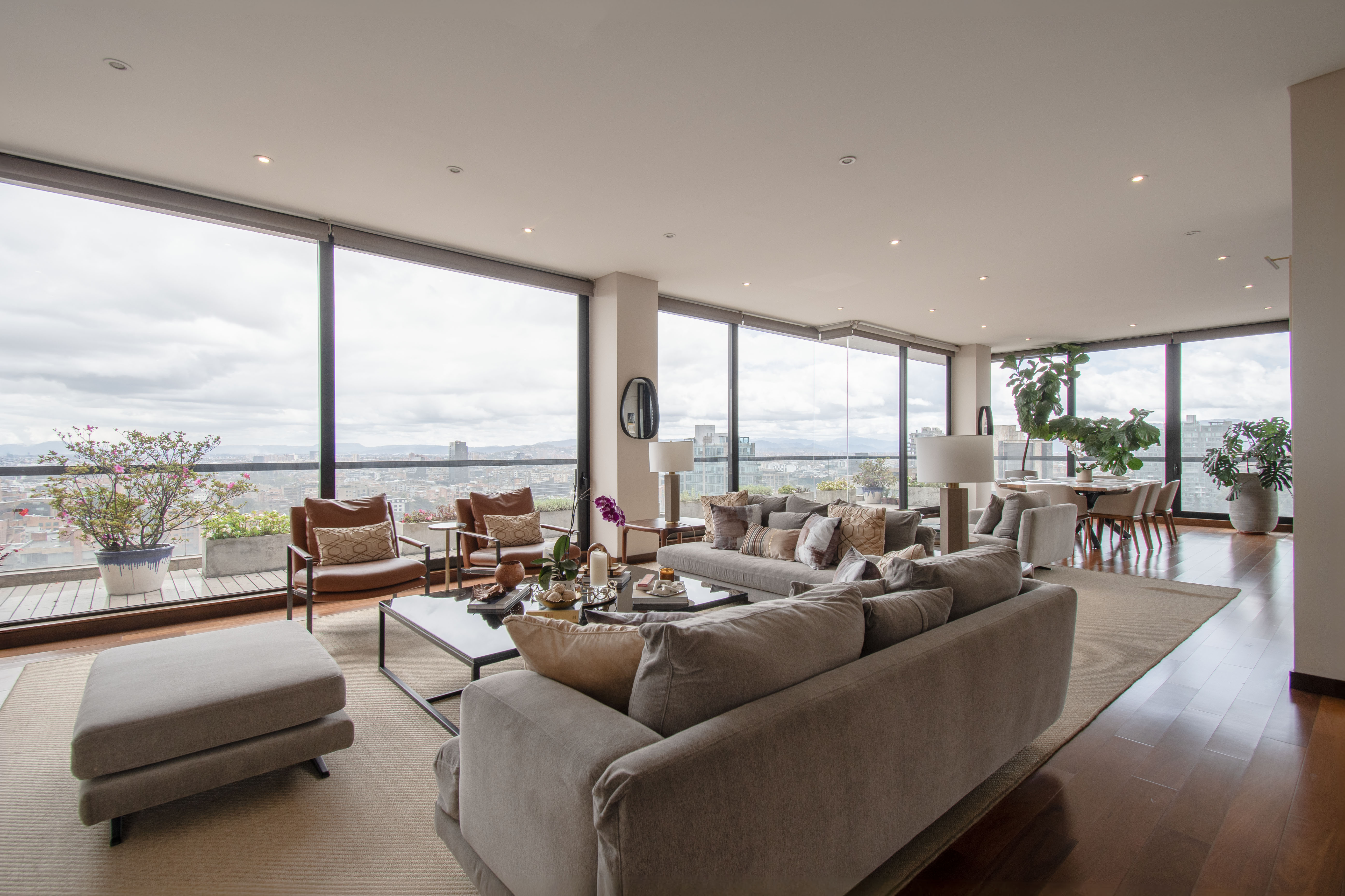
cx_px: 672
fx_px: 598
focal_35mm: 16
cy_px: 448
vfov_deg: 73.7
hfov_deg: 96.7
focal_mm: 11
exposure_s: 1/100
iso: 100
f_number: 8
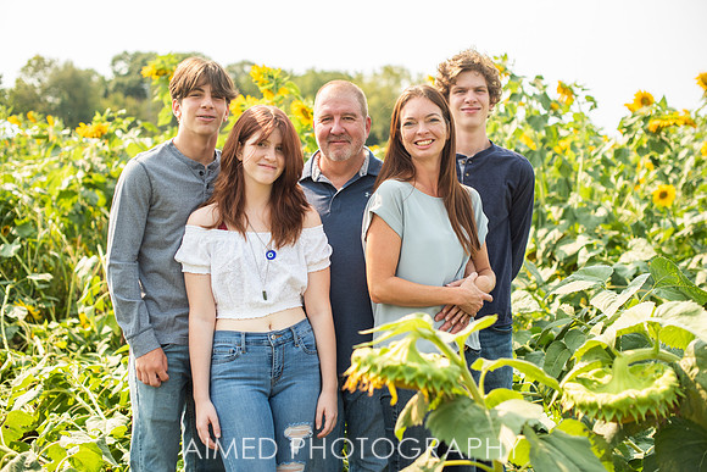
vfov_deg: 27.0
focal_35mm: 50
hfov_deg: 39.6
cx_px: 354
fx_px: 982
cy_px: 236
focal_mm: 50
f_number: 2.8
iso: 200
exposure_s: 1/1250
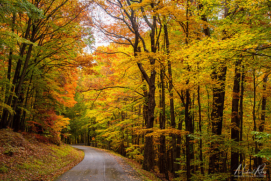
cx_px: 136
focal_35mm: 48
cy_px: 90
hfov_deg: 41.1
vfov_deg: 28.1
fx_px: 361
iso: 100
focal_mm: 48
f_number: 11
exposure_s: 1/10
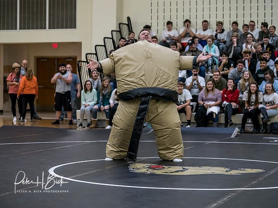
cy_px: 104
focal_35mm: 90
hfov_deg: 21.8
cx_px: 139
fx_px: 723
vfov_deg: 16.4
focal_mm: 45
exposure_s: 1/1000
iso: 2500
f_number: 2
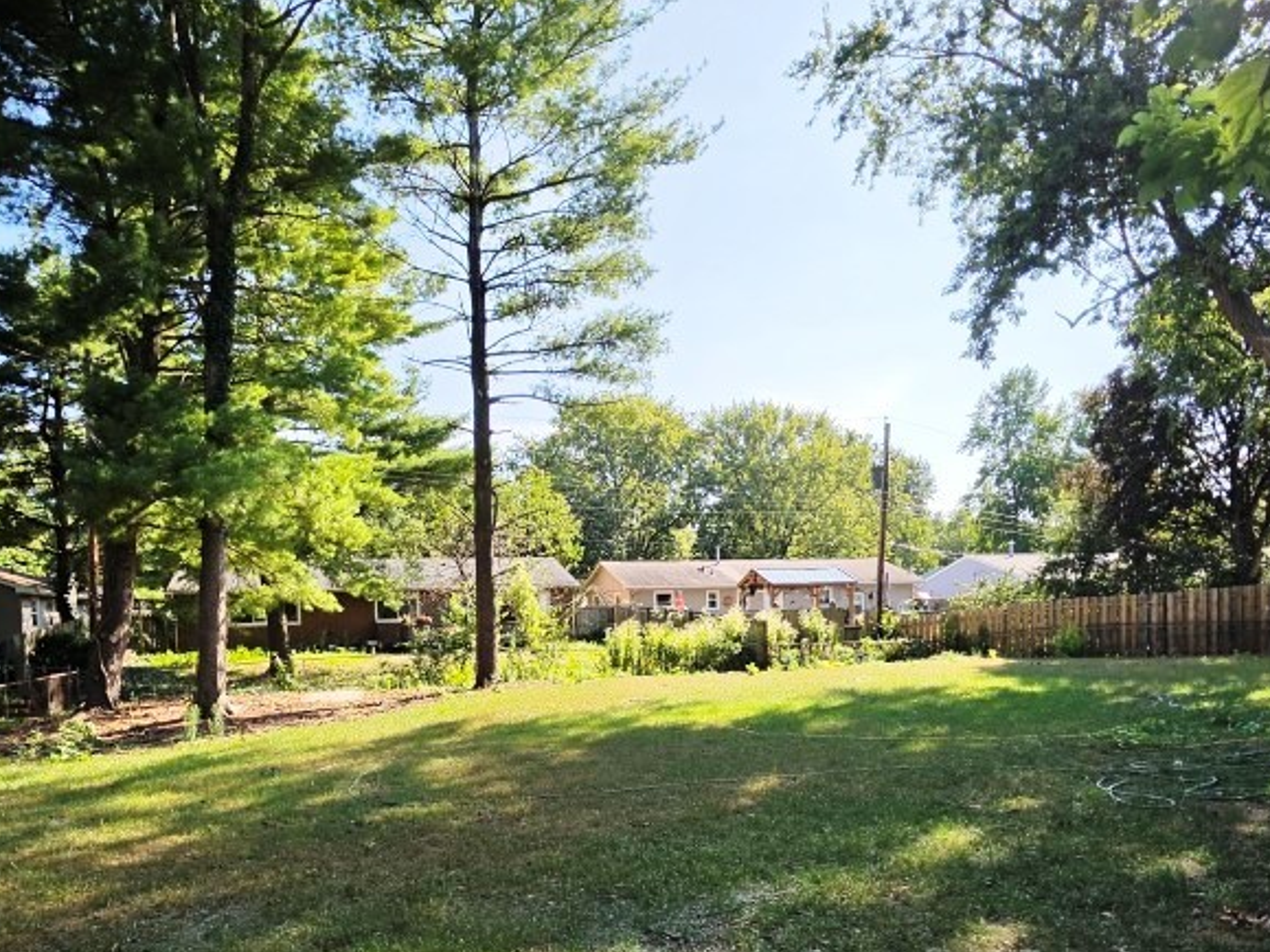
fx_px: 844
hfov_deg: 73.9
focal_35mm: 23
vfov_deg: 57.4
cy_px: 647
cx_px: 597
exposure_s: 1/1472
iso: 40
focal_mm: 2.2
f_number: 1.9
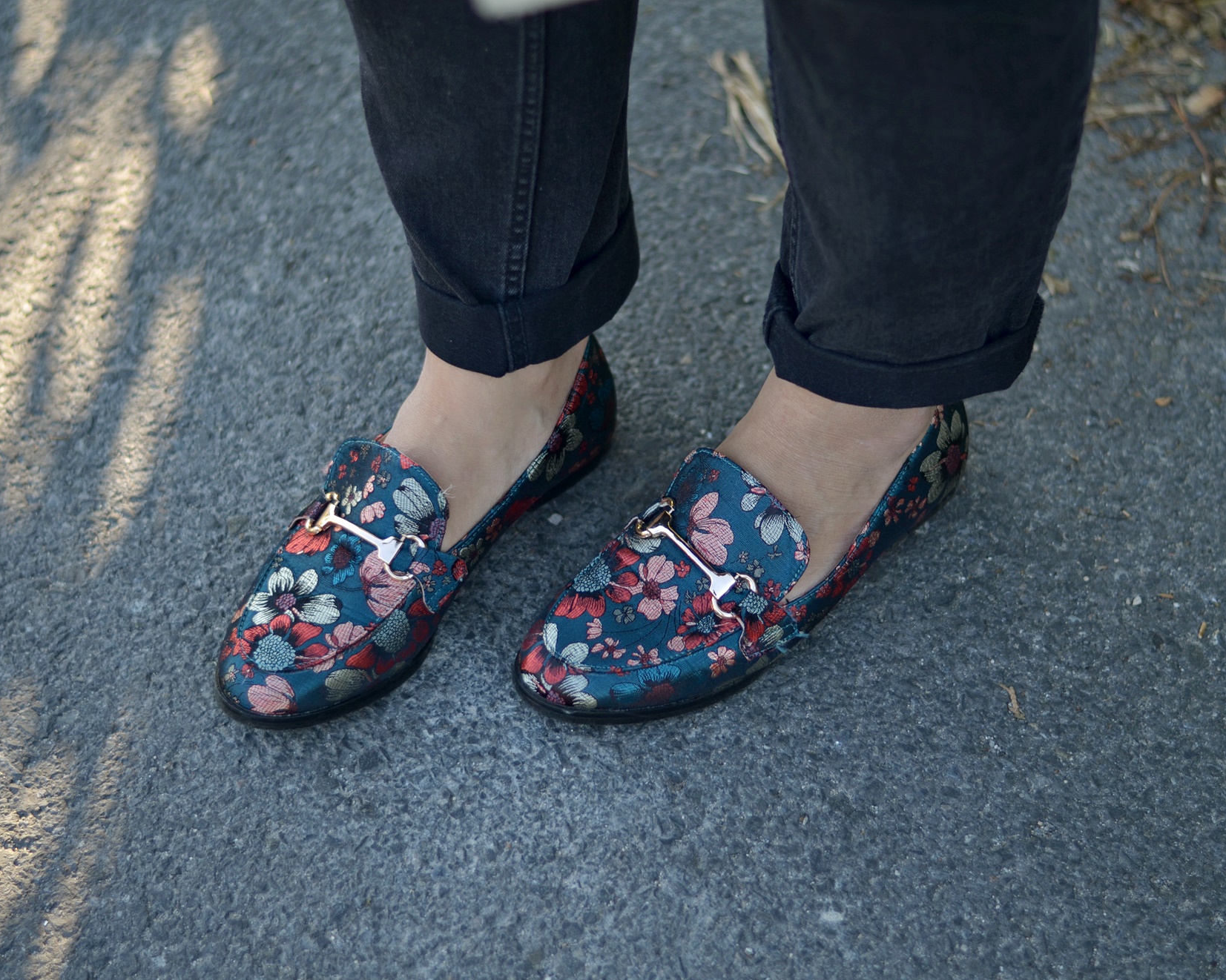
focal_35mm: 85
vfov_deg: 18.1
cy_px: 490
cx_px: 604
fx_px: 3084
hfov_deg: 22.5
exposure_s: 1/500
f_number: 1.8
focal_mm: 50
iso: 100
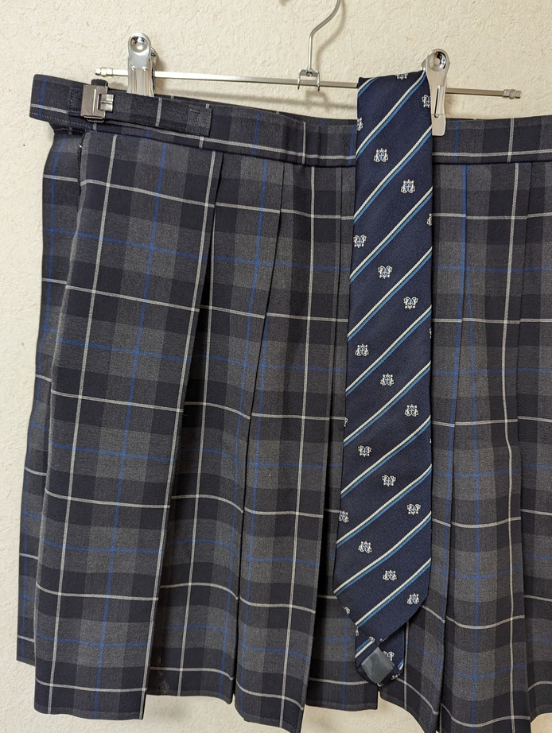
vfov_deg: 67.2
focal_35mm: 26
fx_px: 552
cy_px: 382
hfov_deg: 53.1
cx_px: 293
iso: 442
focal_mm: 6.81
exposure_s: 1/120
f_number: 1.85
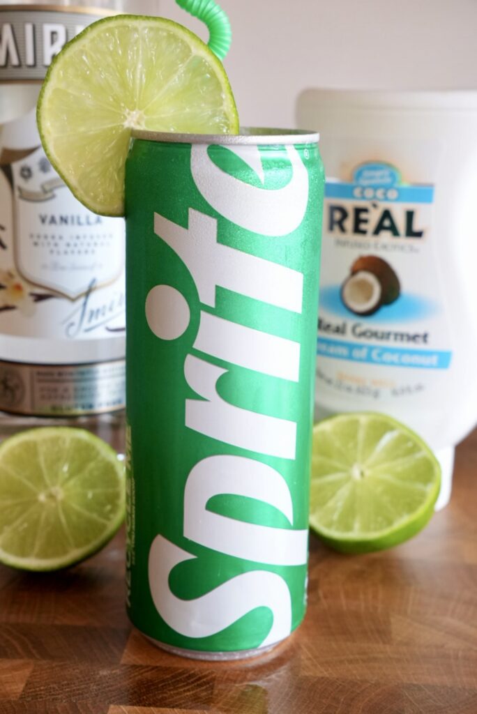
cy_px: 357
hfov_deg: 27.3
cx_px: 238
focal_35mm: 50
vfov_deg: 39.9
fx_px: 982
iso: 2000
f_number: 5.6
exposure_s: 1/60
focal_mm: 33
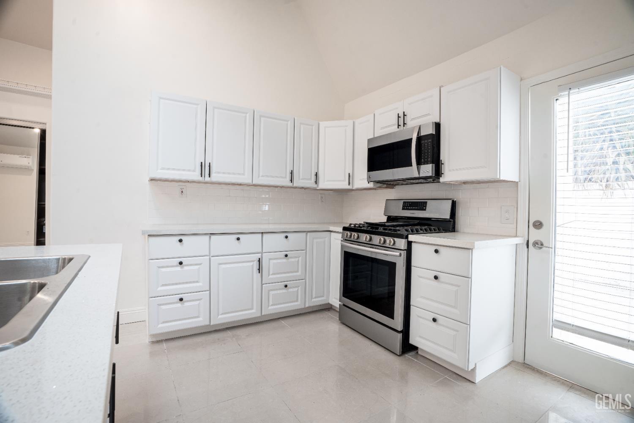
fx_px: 282
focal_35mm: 16
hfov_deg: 96.7
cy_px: 212
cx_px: 317
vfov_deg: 73.7
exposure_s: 1/2.5
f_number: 10
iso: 160
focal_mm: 16
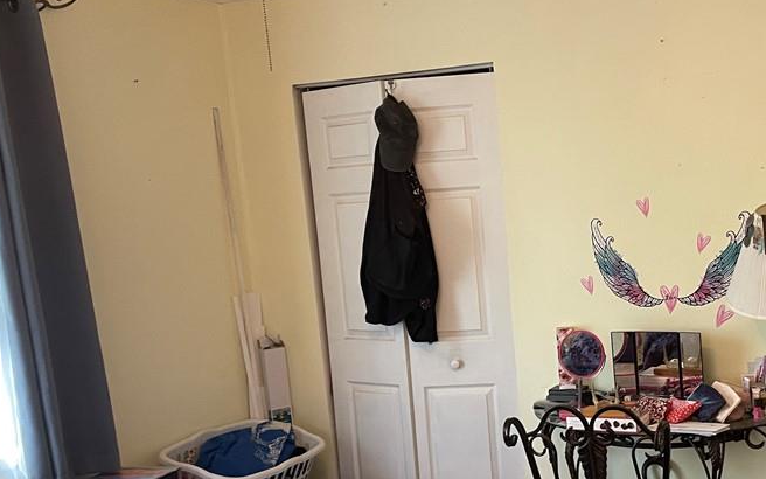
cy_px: 312
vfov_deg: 29.7
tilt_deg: -7.1
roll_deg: +4.9
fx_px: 898
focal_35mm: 43
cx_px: 562
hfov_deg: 44.9
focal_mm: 5.1
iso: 320
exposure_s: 1/60
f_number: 1.6
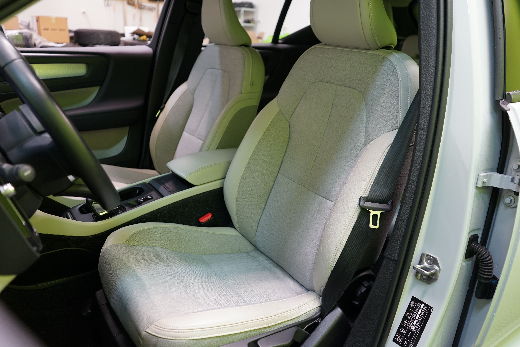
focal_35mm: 28
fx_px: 404
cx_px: 260
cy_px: 174
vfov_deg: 46.4
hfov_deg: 65.5
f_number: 3.5
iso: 500
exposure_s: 1/30
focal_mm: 28
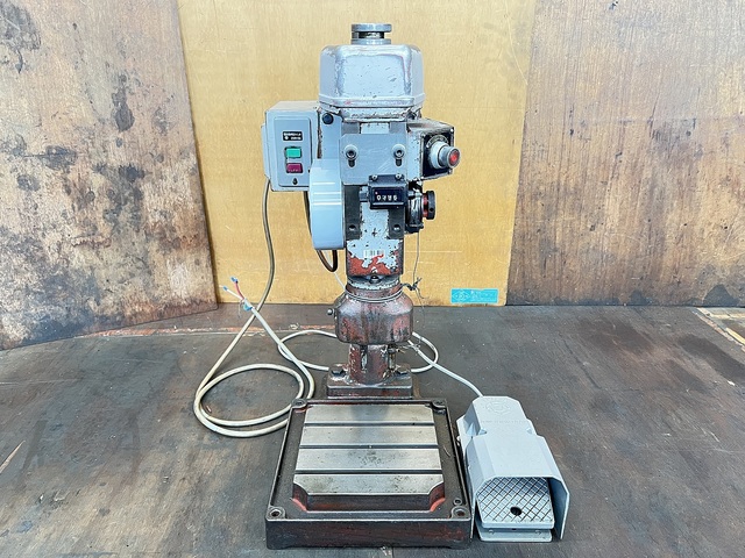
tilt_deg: -23.1
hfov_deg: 67.3
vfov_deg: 53.1
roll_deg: +1.0
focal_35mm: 26
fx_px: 560
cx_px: 372
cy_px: 279
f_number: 1.5
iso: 400
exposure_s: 1/60
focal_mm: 5.7
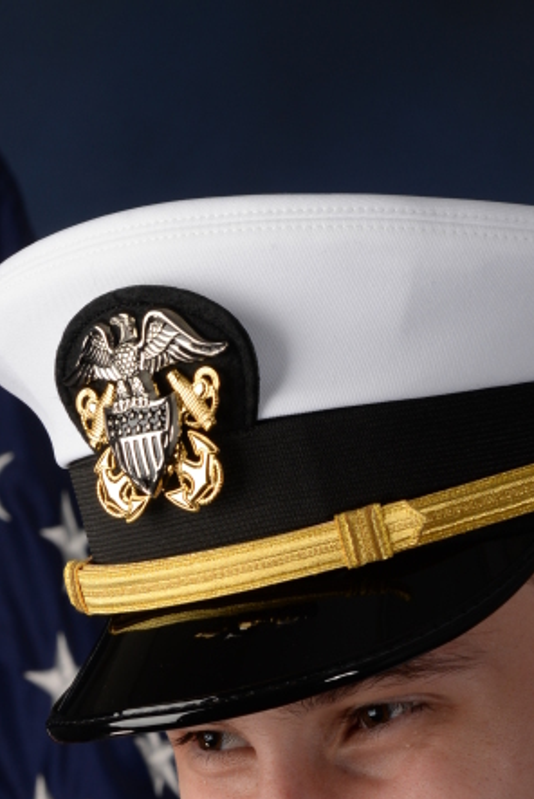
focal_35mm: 284
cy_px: 965
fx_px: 6309
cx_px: 128
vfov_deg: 7.2
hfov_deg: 4.8
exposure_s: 1/200
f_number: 11
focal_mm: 105
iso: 200
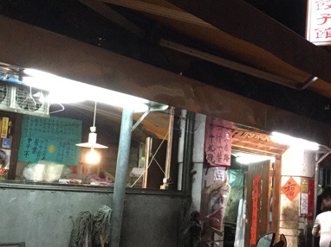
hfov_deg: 36.2
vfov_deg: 28.0
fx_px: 497
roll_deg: -4.6
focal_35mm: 52
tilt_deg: +8.3
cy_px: 137
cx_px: 237
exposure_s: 1/15
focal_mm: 3.3
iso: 250
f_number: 2.4
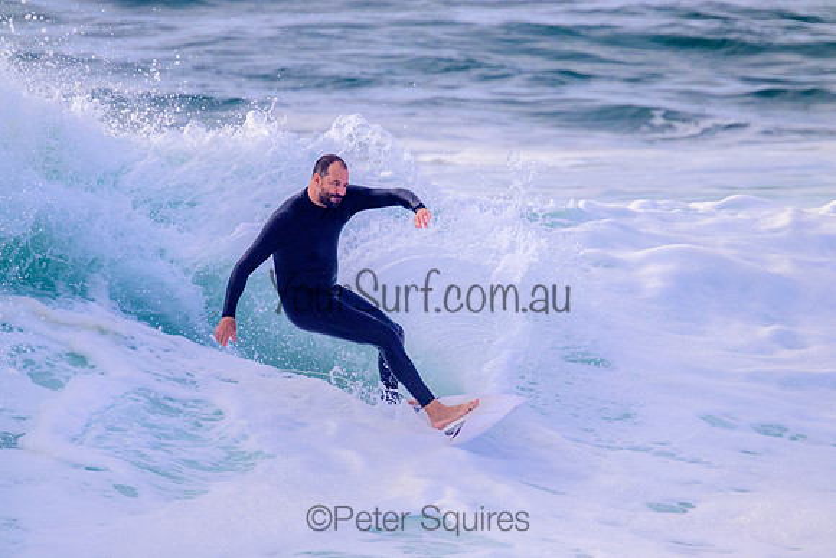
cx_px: 418
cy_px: 279
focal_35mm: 800
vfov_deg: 1.7
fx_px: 18581
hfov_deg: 2.6
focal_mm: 800
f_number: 11
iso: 1800
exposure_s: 1/2000
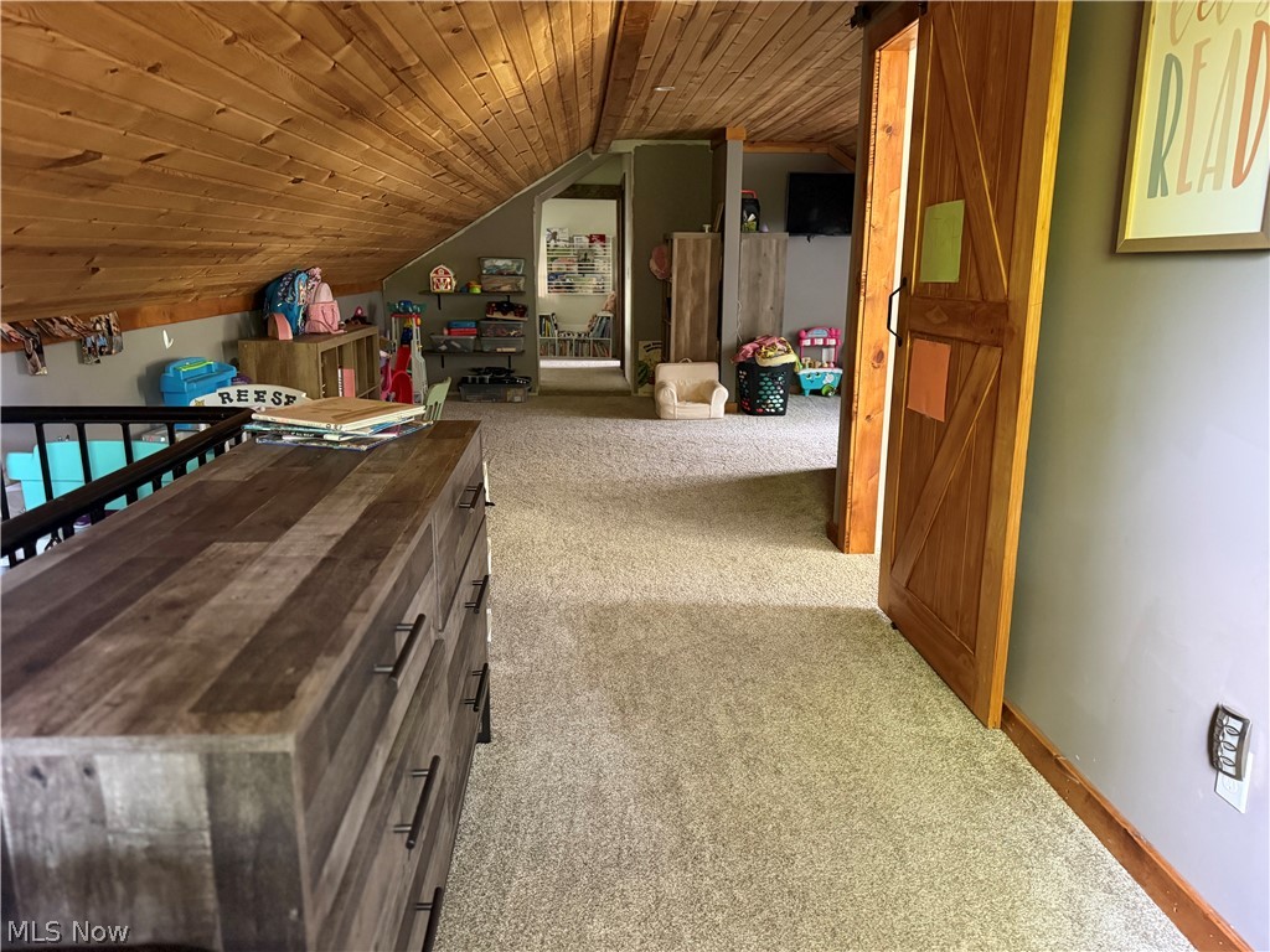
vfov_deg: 56.8
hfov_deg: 71.6
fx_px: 881
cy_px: 476
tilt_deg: -12.6
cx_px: 635
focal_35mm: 24
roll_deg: +0.6
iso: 800
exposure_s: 1/40
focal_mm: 6.76
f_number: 1.78
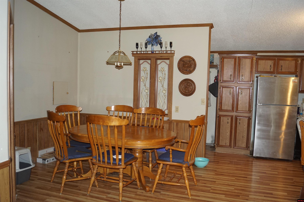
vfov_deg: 43.6
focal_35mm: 30
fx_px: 253
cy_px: 101
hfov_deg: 61.9
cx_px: 152
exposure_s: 1/60
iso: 800
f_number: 4
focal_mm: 20
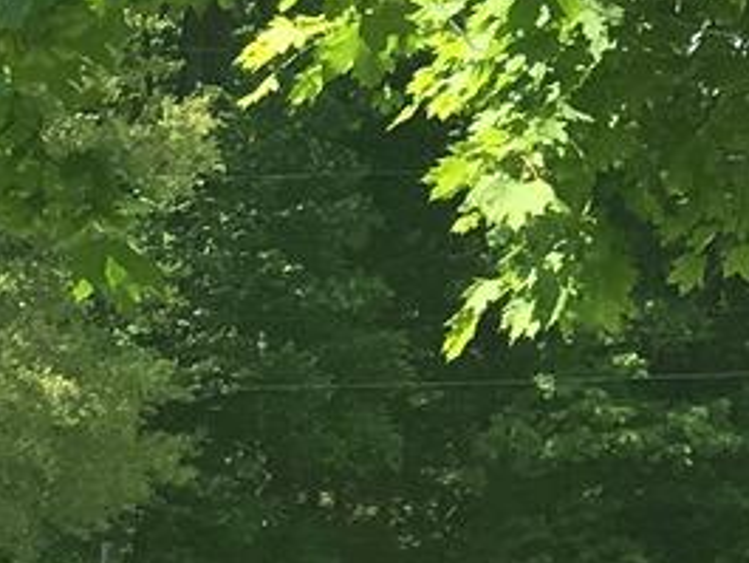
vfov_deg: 6.0
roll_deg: +1.8
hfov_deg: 8.0
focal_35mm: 224
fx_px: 4849
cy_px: 1862
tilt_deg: -11.2
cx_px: -1184
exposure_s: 1/674
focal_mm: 4.15
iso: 25
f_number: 2.2
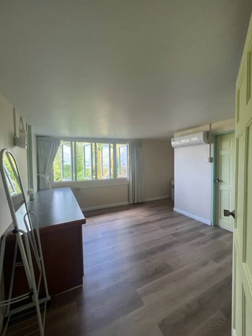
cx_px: 126
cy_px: 168
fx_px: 126
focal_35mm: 13
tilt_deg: -2.7
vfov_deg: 106.2
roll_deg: +0.6
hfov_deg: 89.9
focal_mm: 1.57
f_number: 1.8
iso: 64
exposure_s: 1/99
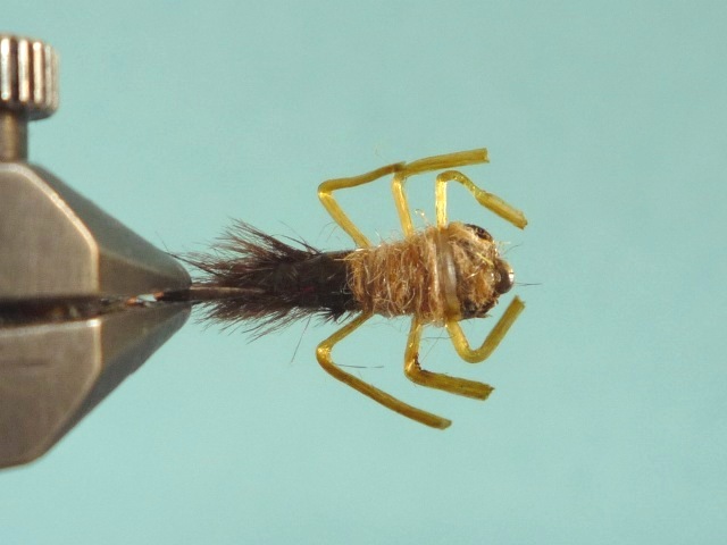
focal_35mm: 30
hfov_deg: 60.0
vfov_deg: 46.8
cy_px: 272
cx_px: 364
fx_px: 630
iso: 125
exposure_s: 1/30
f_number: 3.3
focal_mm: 5.2
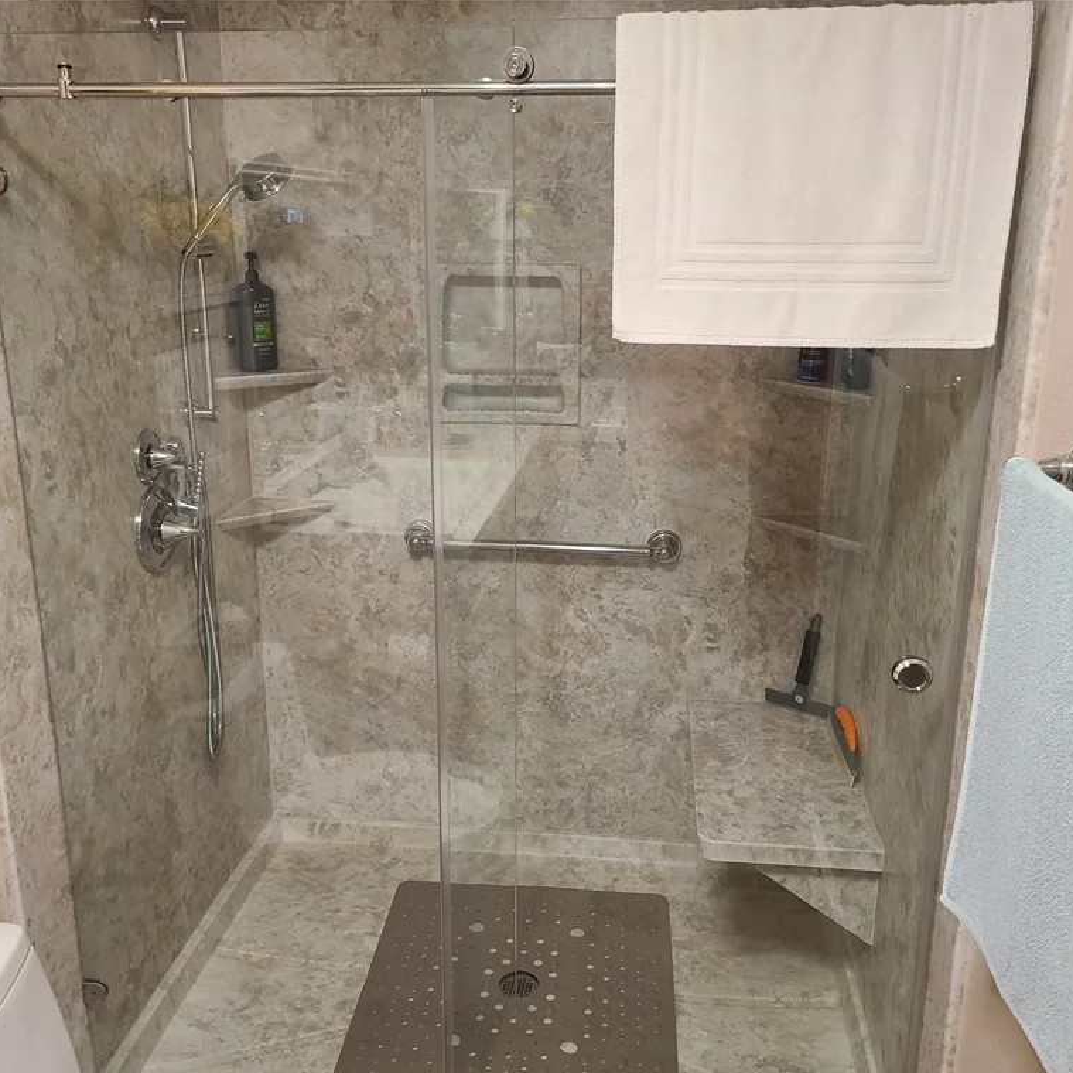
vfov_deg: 52.5
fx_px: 1087
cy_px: 541
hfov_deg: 52.5
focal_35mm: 31
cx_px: 537
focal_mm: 5.4
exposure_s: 1/40
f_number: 1.8
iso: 320
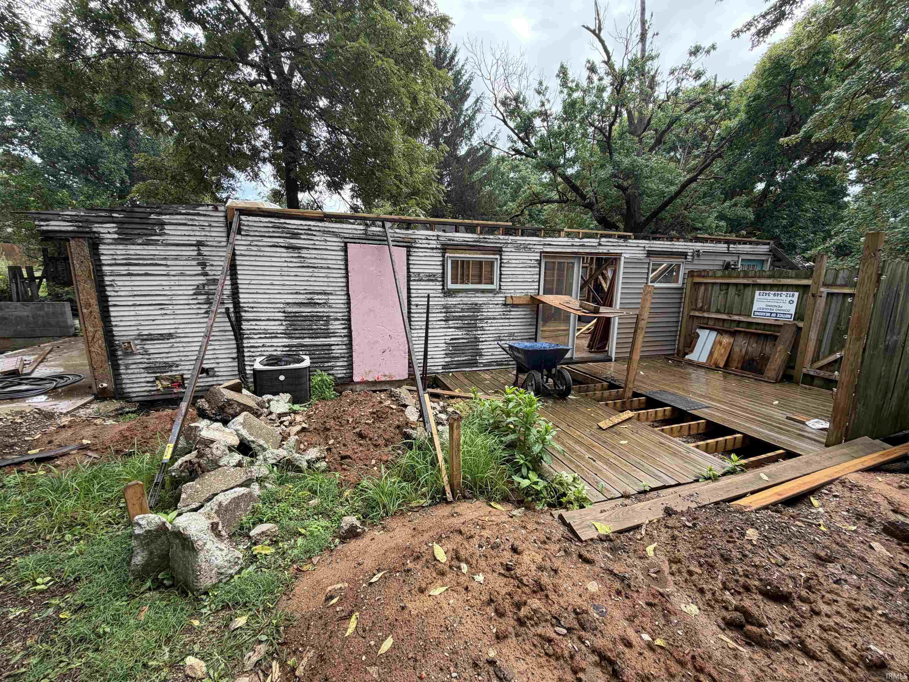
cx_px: 454
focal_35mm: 14
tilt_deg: -9.5
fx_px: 368
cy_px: 341
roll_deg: -0.4
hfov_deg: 102.1
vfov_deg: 85.7
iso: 50
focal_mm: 2.22
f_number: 2.2
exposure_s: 1/273
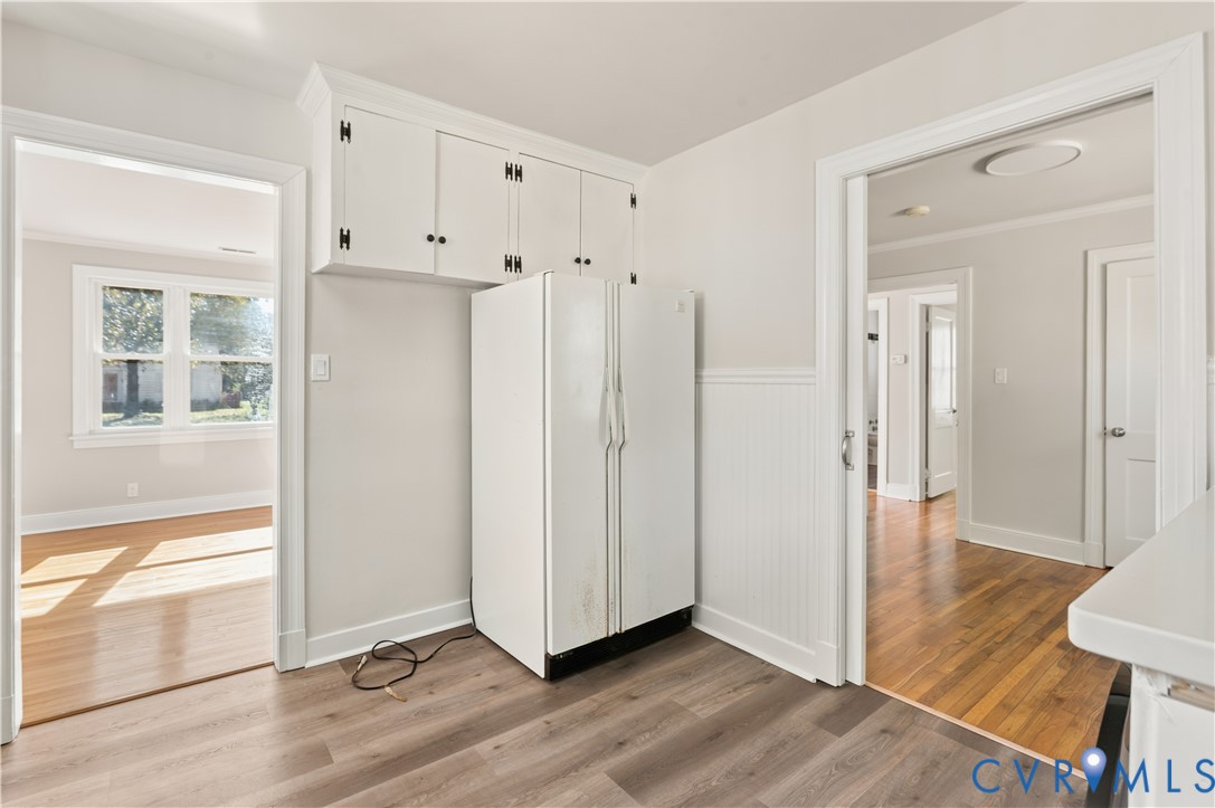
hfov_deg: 96.8
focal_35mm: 16
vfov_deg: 73.7
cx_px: 608
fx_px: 540
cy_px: 404
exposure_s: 1/4
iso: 320
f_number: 9
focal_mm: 16
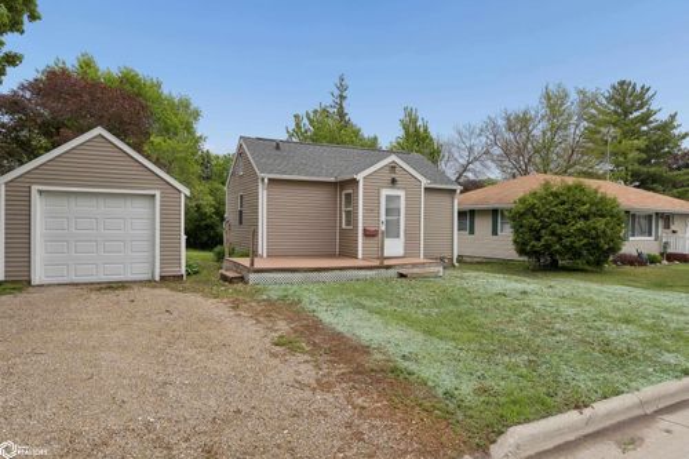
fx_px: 445
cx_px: 344
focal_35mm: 23
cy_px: 230
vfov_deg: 54.6
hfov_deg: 75.5
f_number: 8
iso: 160
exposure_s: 1/400
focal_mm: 15.5
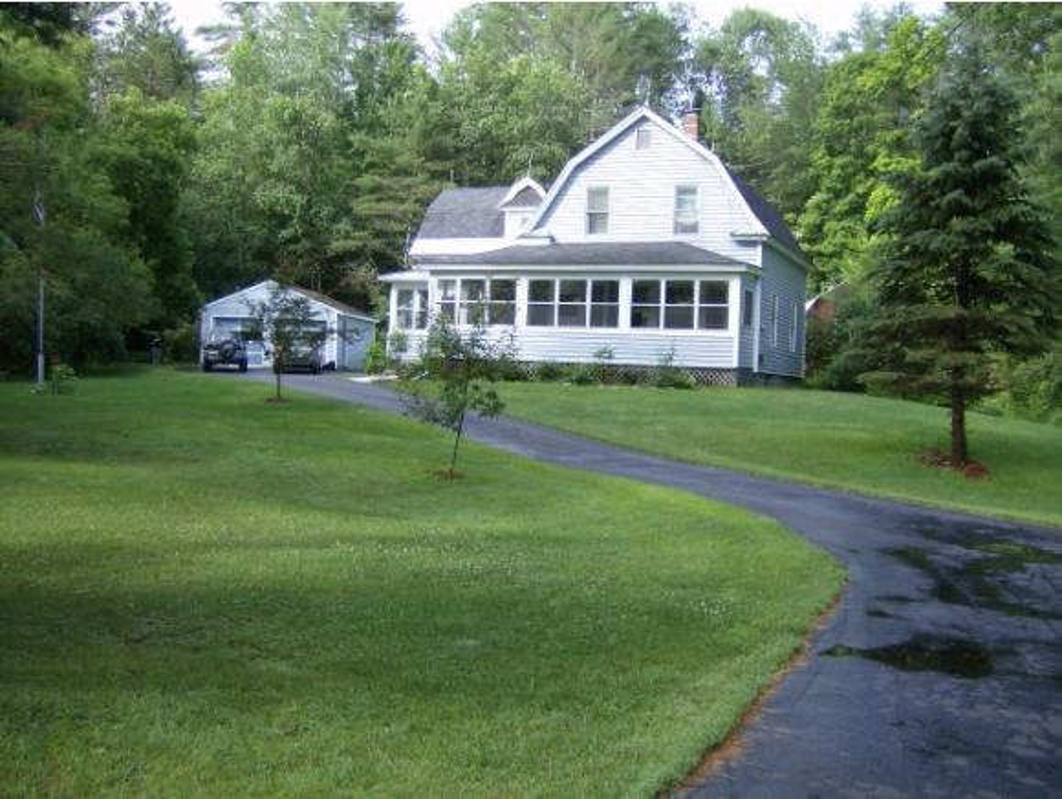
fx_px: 1105
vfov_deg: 39.7
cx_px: 531
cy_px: 400
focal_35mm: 36
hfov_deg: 51.3
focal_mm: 6
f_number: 2.8
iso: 100
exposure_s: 1/332
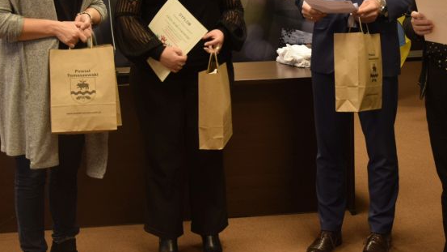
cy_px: 69
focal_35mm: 71
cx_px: 310
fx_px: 841
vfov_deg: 16.9
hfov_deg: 29.5
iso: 1100
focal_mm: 26
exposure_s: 1/60
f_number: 4
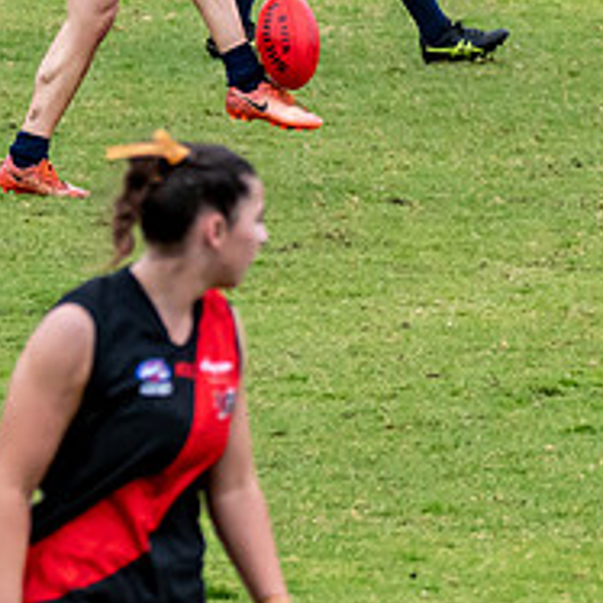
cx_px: -2
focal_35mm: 1317
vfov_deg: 1.3
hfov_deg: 1.3
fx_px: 25956
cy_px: -164
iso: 1250
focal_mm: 240
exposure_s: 1/2000
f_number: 7.1
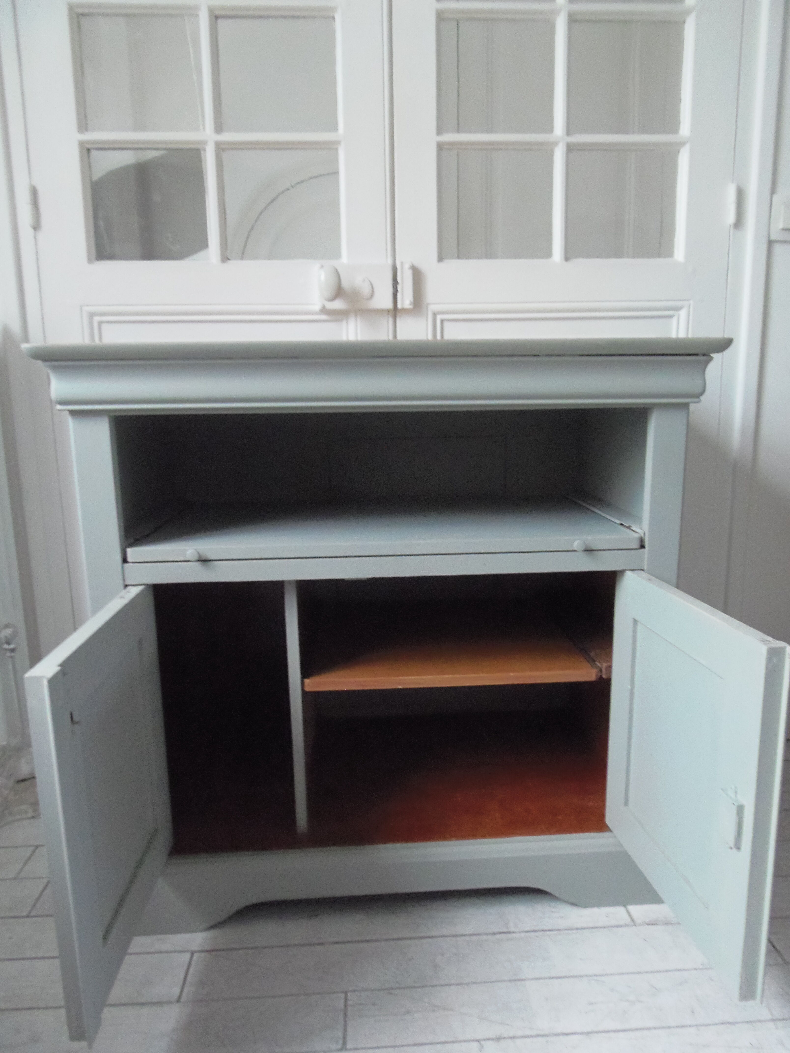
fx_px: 730
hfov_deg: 56.8
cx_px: 395
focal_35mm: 24
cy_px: 526
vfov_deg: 71.6
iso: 500
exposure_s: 1/8
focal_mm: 4.3
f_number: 2.9
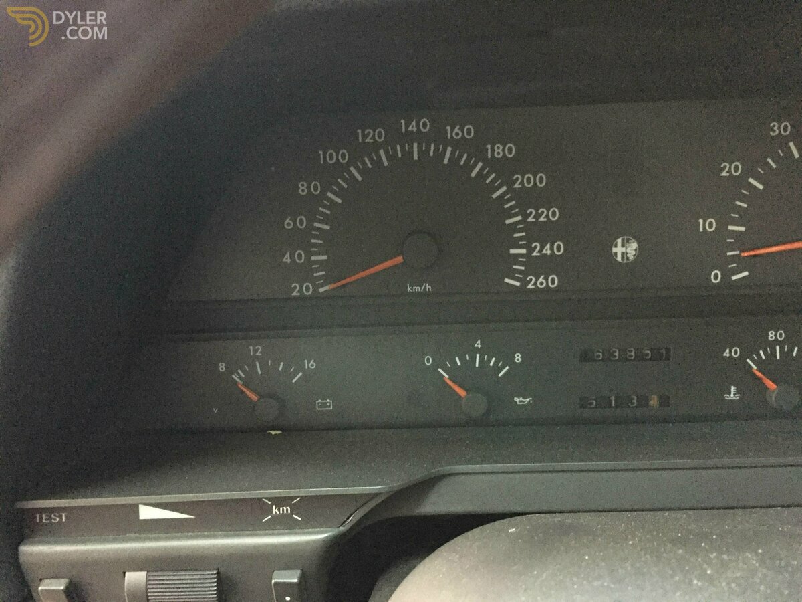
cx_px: 401
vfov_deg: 48.2
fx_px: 672
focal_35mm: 29
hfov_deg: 61.7
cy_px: 301
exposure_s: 1/17
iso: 1000
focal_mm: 4.15
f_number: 2.2
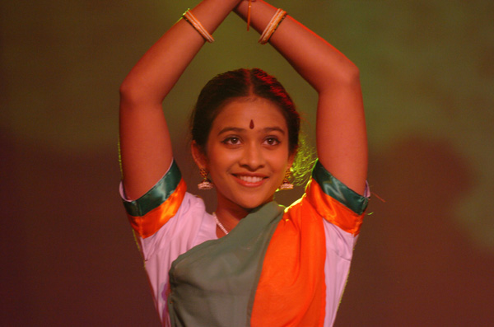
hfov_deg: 6.9
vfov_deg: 4.6
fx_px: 4107
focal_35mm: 300
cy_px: 164
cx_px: 247
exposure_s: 1/160
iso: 800
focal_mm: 200
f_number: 2.8
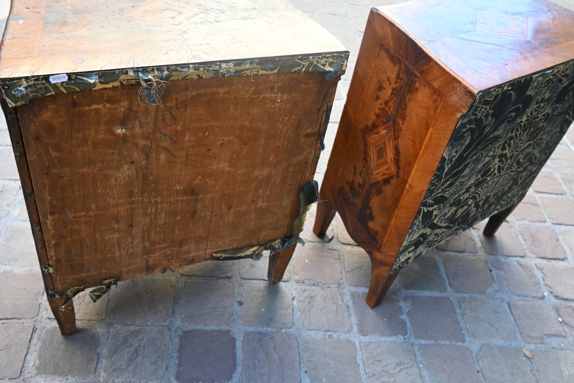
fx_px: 526
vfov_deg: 40.0
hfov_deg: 57.2
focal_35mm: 33
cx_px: 287
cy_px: 192
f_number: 3.5
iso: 500
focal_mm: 22
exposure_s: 1/125
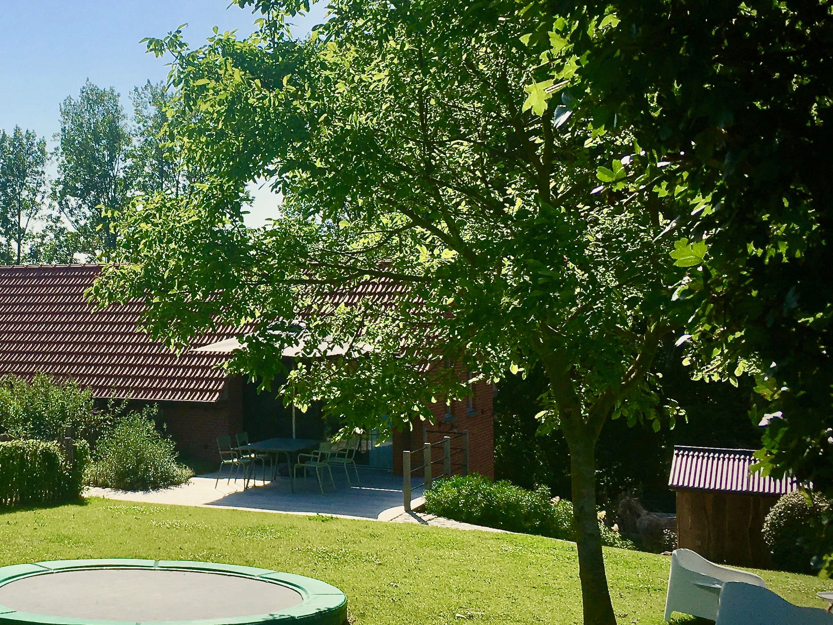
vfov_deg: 28.5
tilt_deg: +1.1
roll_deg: -0.4
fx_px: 1227
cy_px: 261
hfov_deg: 36.1
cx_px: 157
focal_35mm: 51
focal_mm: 4.15
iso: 25
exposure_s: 1/2331
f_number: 2.2
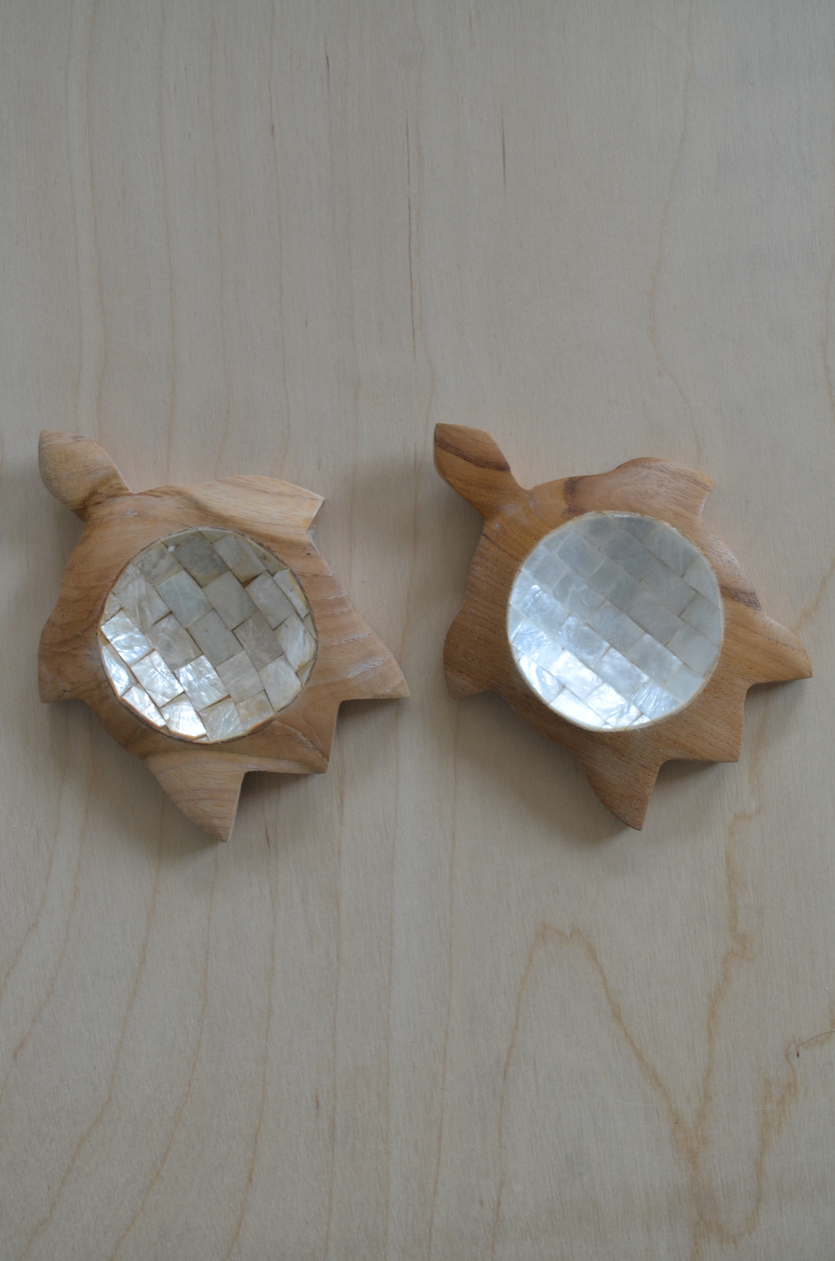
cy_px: 630
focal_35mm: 45
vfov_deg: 43.7
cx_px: 418
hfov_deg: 29.7
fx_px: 1573
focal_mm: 30
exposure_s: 1/125
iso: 400
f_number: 5.6
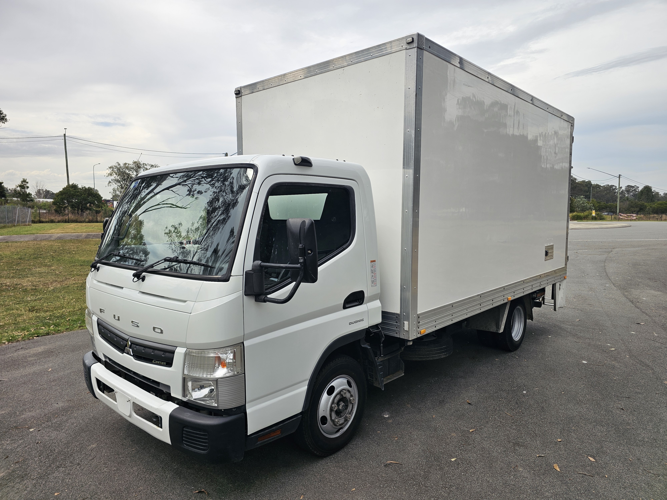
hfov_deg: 73.9
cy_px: 250
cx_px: 334
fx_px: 443
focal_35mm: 23
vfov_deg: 58.9
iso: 10
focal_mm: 6.3
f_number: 1.7
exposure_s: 1/661
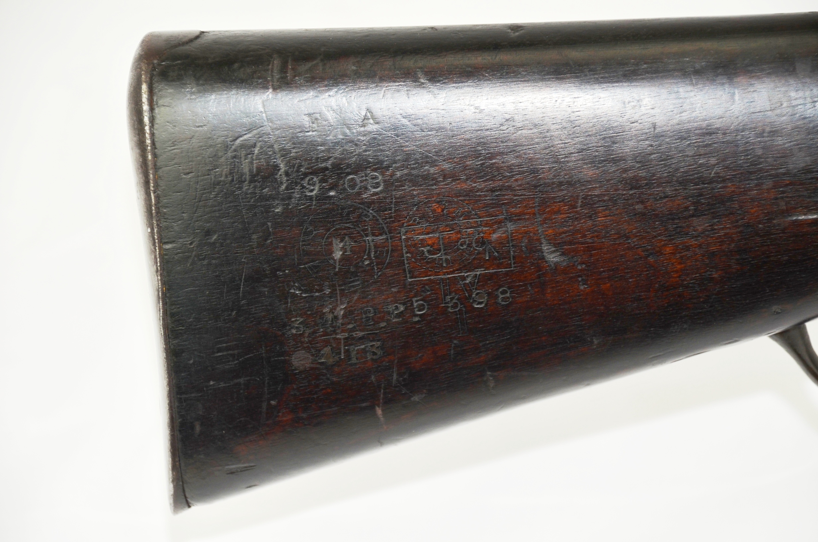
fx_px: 3231
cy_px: 271
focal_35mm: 142
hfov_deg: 14.4
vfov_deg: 9.6
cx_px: 409
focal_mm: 95
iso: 200
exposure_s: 1/125
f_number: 5.6
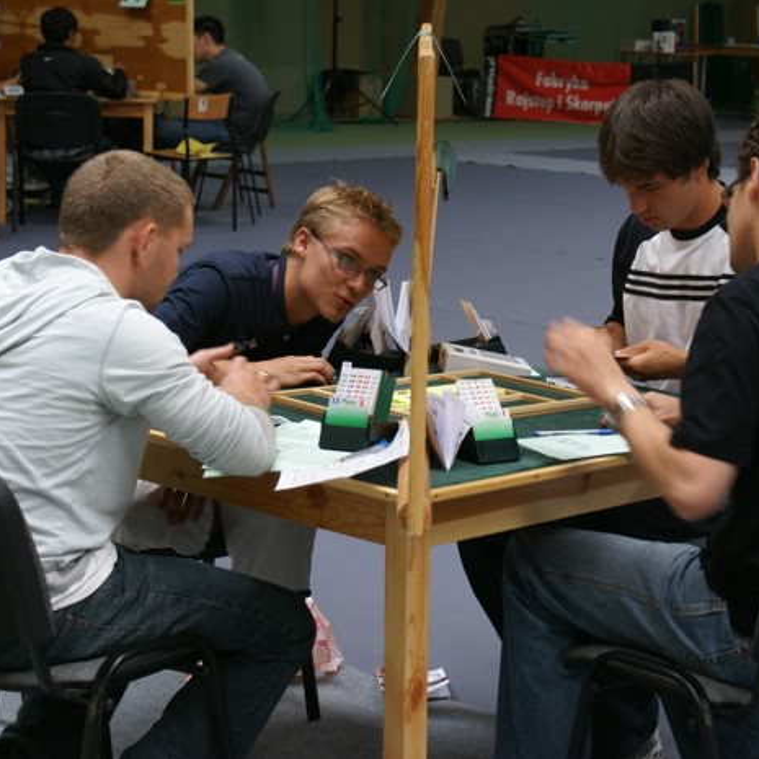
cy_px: 379
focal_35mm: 96
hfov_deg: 18.1
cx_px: 460
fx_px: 2381
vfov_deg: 18.1
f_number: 5.6
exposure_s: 1/30
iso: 200
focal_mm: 50
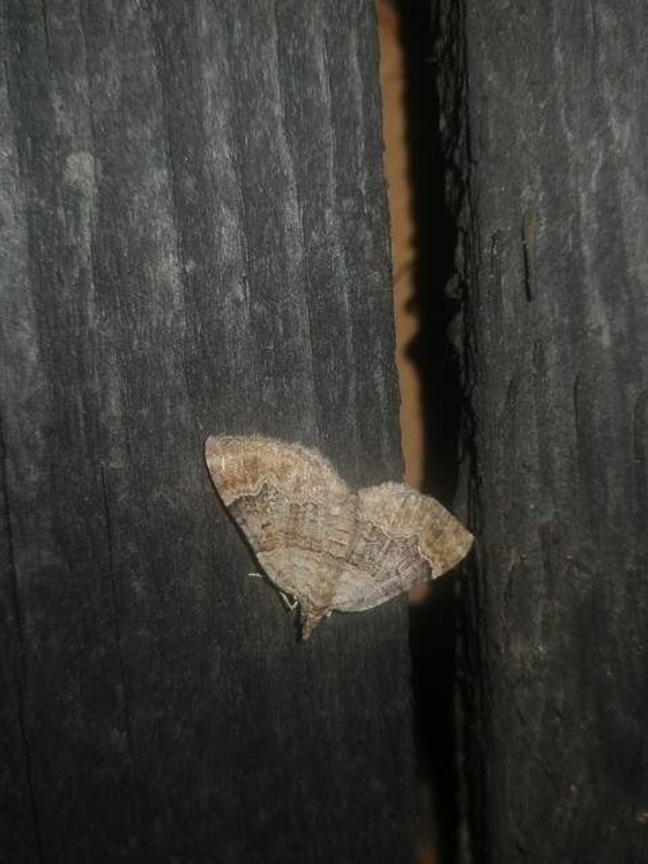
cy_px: 432
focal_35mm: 39
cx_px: 324
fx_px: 973
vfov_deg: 47.9
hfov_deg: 36.8
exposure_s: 1/50
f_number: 1.8
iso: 100
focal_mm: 3.95
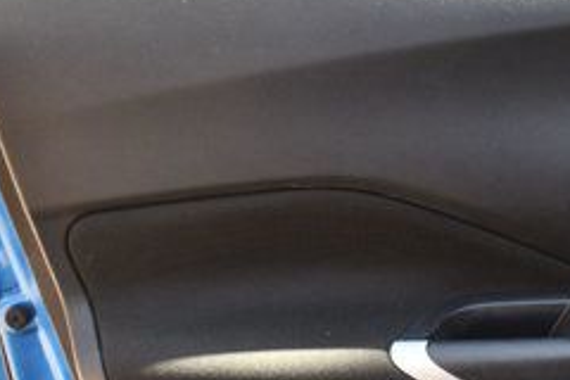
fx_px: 1267
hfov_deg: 24.6
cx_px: 520
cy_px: 319
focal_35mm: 80
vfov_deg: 16.9
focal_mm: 20
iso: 400
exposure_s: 1/250
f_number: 4
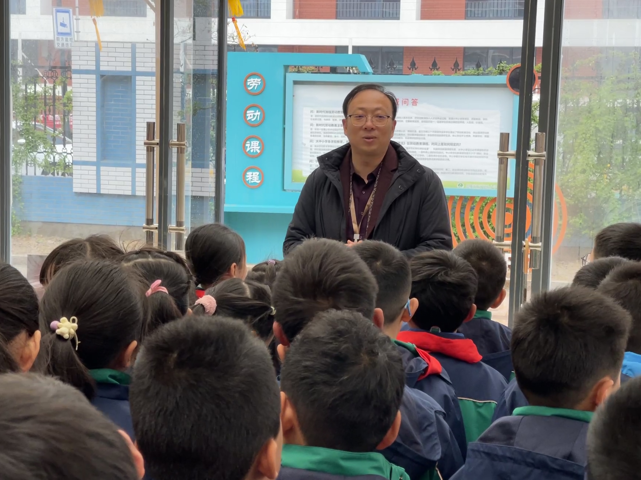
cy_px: 240
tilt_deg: -6.0
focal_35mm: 64
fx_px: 1185
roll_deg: -1.3
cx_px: 320
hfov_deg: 30.3
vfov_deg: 22.9
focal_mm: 7.5
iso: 64
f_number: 2.2
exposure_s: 1/99
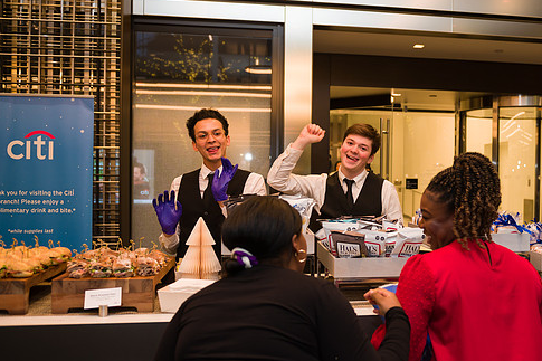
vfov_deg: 35.0
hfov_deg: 49.9
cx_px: 355
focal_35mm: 38
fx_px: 572
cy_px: 180
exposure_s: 1/200
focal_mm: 28
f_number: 3.2
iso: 400
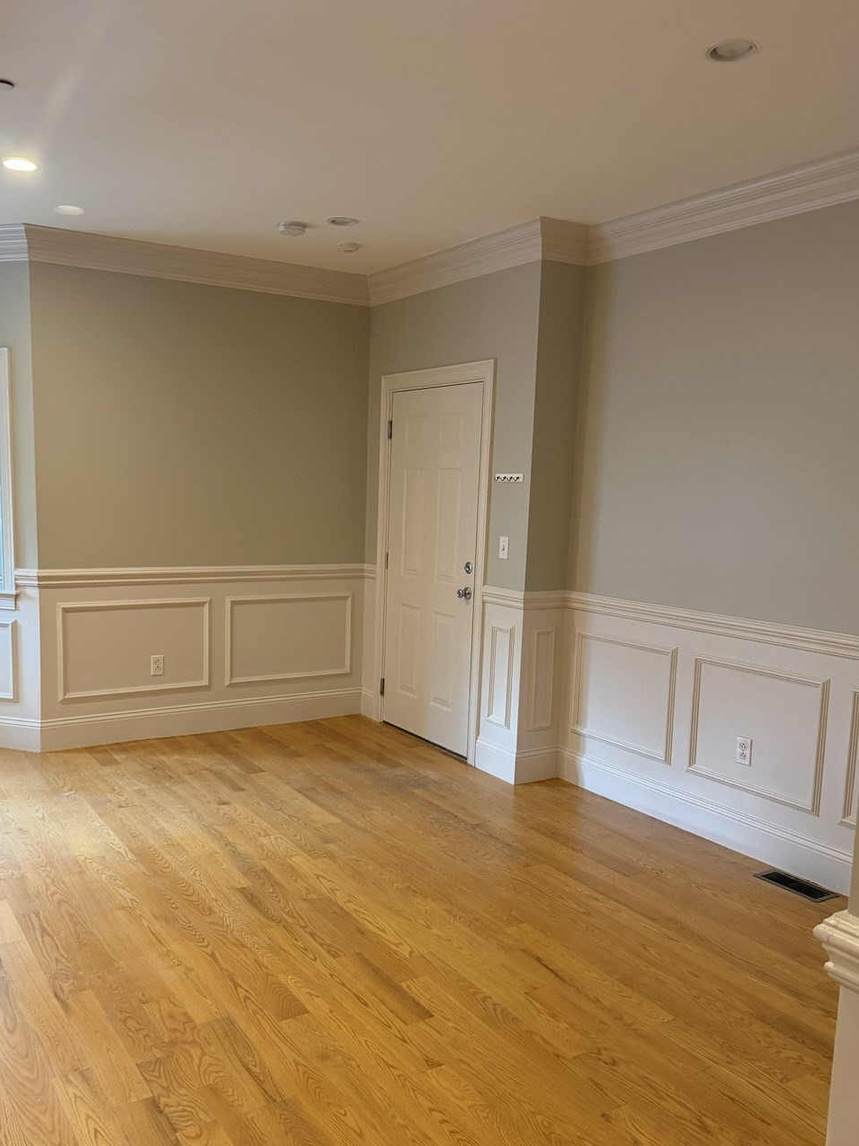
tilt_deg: -7.9
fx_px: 960
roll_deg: -2.0
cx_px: 380
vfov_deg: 61.5
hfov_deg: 48.1
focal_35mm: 29
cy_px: 627
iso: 250
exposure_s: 1/60
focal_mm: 6.76
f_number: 1.78
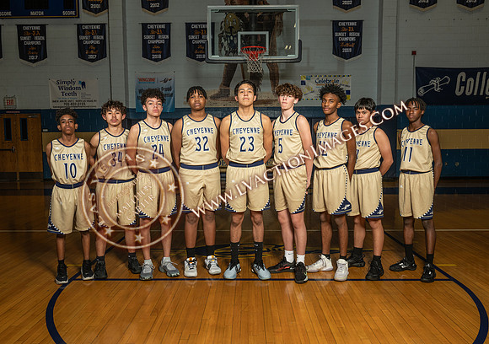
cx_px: 236
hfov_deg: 60.3
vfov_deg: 44.4
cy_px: 172
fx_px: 421
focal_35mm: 30
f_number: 7.1
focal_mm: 29
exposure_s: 1/125
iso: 125
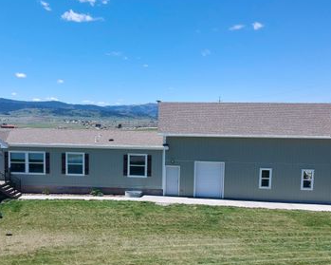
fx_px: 343
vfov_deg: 42.1
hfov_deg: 51.1
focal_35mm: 35
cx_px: 127
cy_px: 151
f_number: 2.6
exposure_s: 1/1000
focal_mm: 4.49
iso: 100
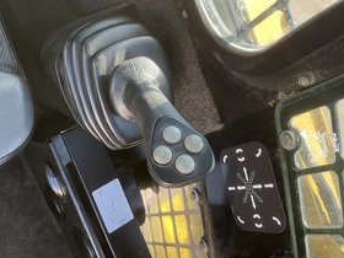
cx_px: 135
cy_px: 106
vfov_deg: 35.9
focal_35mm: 40
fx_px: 398
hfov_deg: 46.5
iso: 25
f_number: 1.8
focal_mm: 3
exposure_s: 1/122
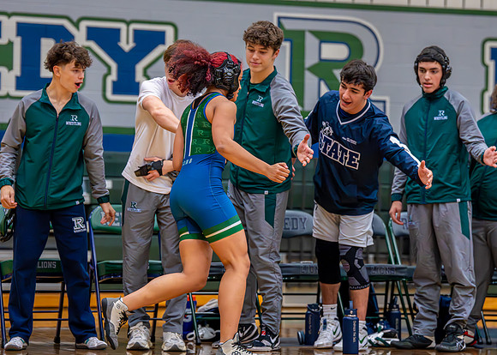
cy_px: 159
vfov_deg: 10.3
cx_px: 259
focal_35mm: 139
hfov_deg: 14.4
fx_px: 1965
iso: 6400
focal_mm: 115
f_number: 3.2
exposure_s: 1/1000
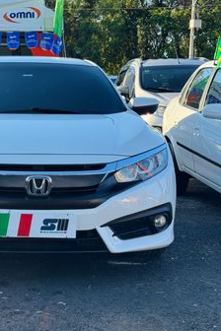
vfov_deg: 28.8
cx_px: 30
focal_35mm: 70
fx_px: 645
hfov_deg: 19.2
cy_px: 169
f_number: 1.78
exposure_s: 1/854
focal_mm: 6.76
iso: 64
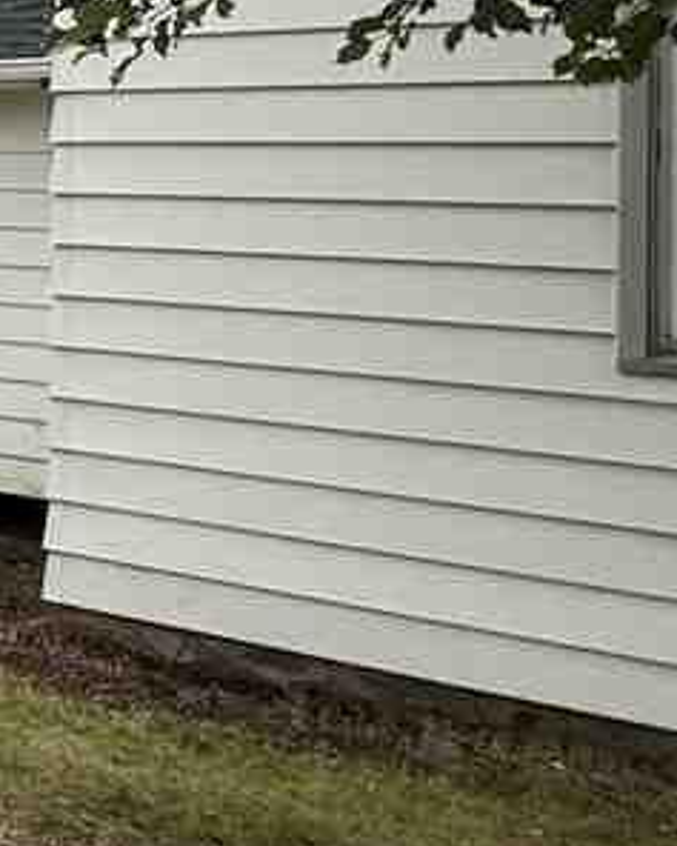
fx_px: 1477
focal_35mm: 59
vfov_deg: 31.0
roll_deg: -0.8
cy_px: 151
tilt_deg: -0.7
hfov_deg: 14.0
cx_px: -1057
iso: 50
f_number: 2.2
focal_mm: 2.22
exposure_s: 1/1613
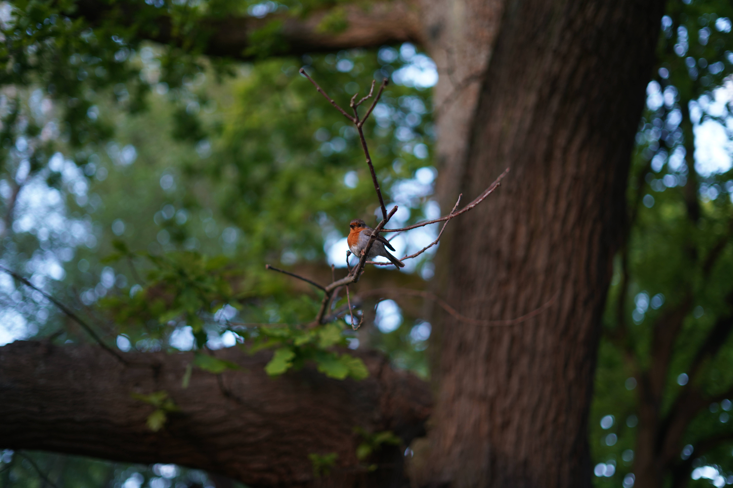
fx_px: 1018
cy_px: 244
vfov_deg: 27.0
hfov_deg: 39.6
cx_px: 366
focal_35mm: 50
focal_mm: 50
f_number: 1.8
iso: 100
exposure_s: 1/160
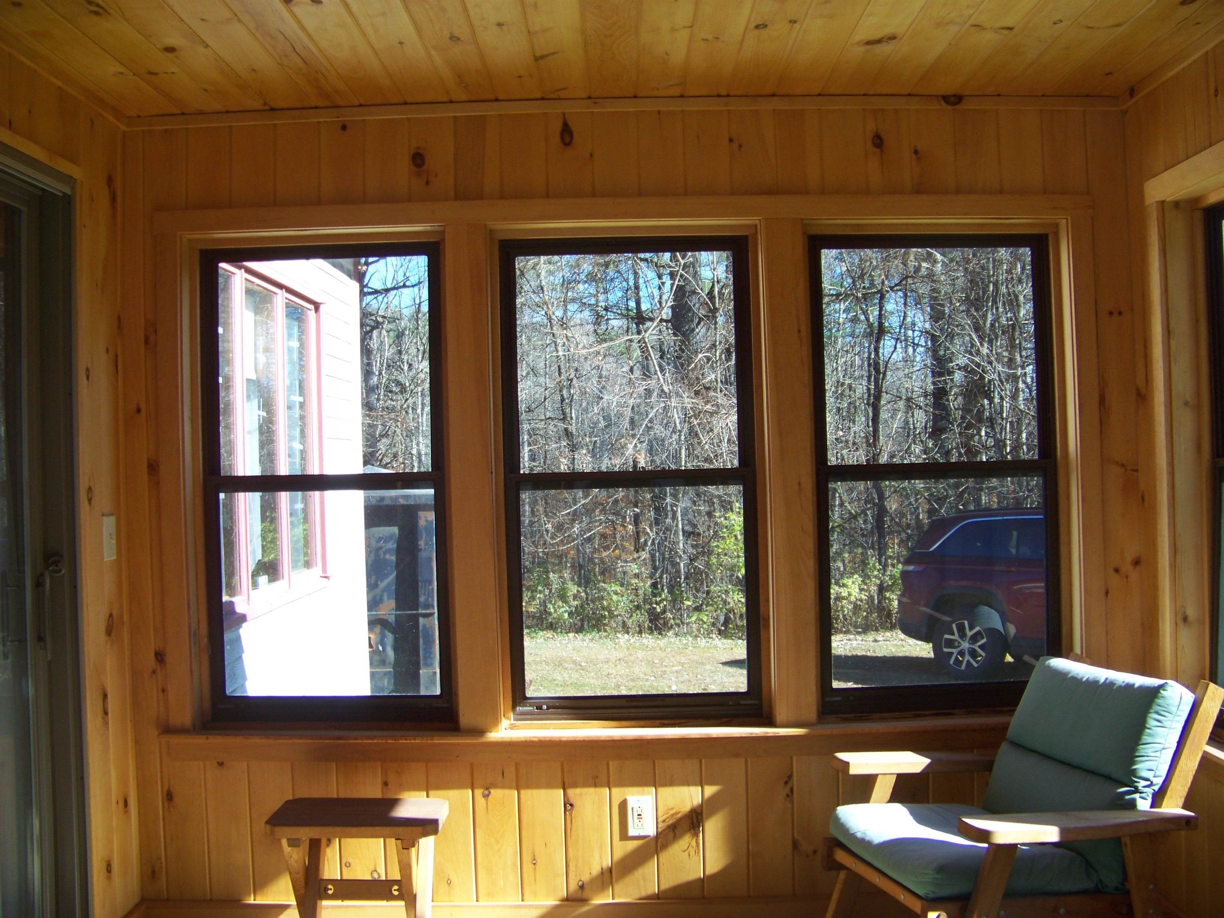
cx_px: 612
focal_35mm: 36
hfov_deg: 51.4
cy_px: 459
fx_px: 1273
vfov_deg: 39.7
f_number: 2.8
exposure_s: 1/200
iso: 69
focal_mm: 5.85
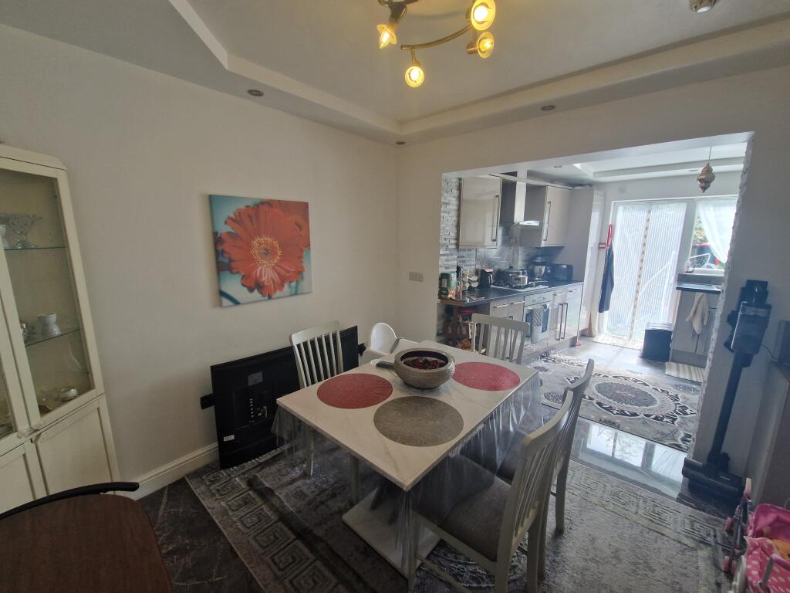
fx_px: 297
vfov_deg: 89.9
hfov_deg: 106.2
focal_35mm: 13
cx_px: 395
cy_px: 296
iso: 100
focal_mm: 2.2
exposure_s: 1/100
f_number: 2.2
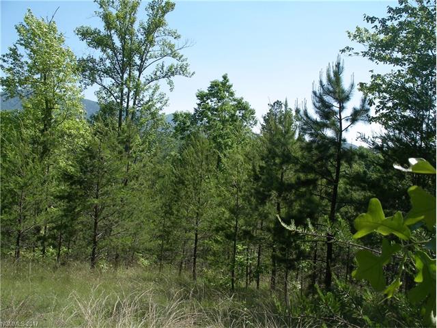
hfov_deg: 50.1
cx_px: 218
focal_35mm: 37
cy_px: 164
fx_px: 467
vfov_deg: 38.7
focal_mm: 7.8
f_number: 5.6
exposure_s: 1/200
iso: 80
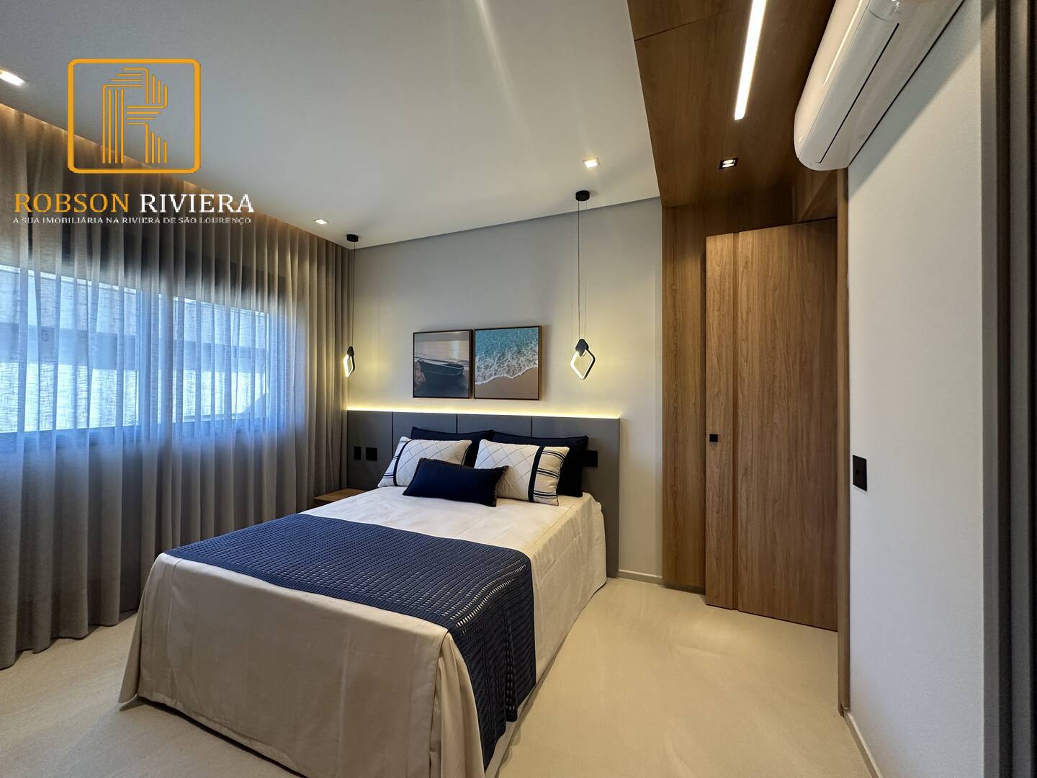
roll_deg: -0.2
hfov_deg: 102.1
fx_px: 419
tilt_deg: +1.2
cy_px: 389
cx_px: 518
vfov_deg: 85.7
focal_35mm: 14
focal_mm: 2.22
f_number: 2.2
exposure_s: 1/120
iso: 200
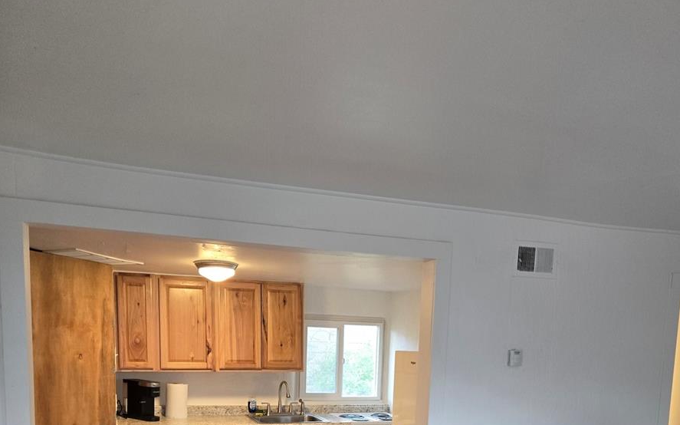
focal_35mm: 33
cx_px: 338
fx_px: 611
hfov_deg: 58.2
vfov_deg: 35.4
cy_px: 404
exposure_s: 1/120
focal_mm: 5.4
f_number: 1.8
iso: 320
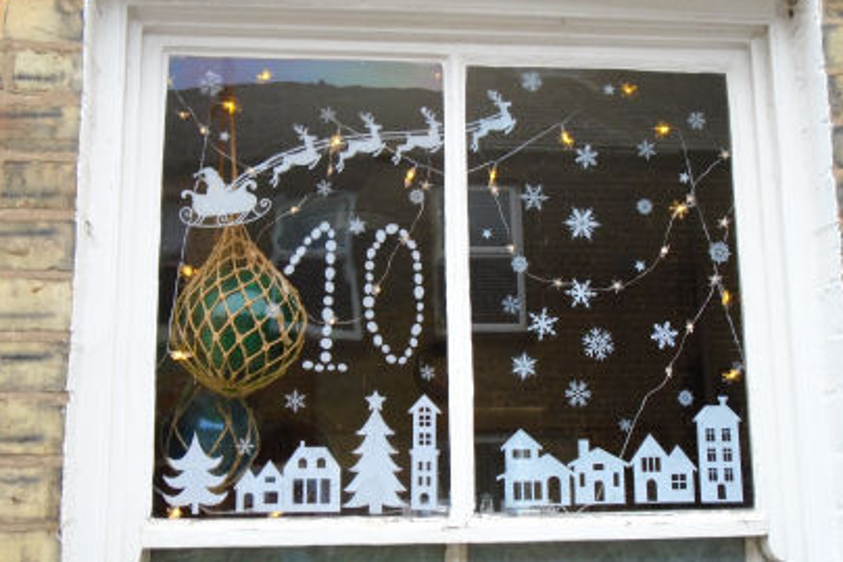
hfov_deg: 38.2
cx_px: 424
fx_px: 1217
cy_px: 262
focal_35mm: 52
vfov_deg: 26.0
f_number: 4.5
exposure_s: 1/30
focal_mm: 8.7
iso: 160
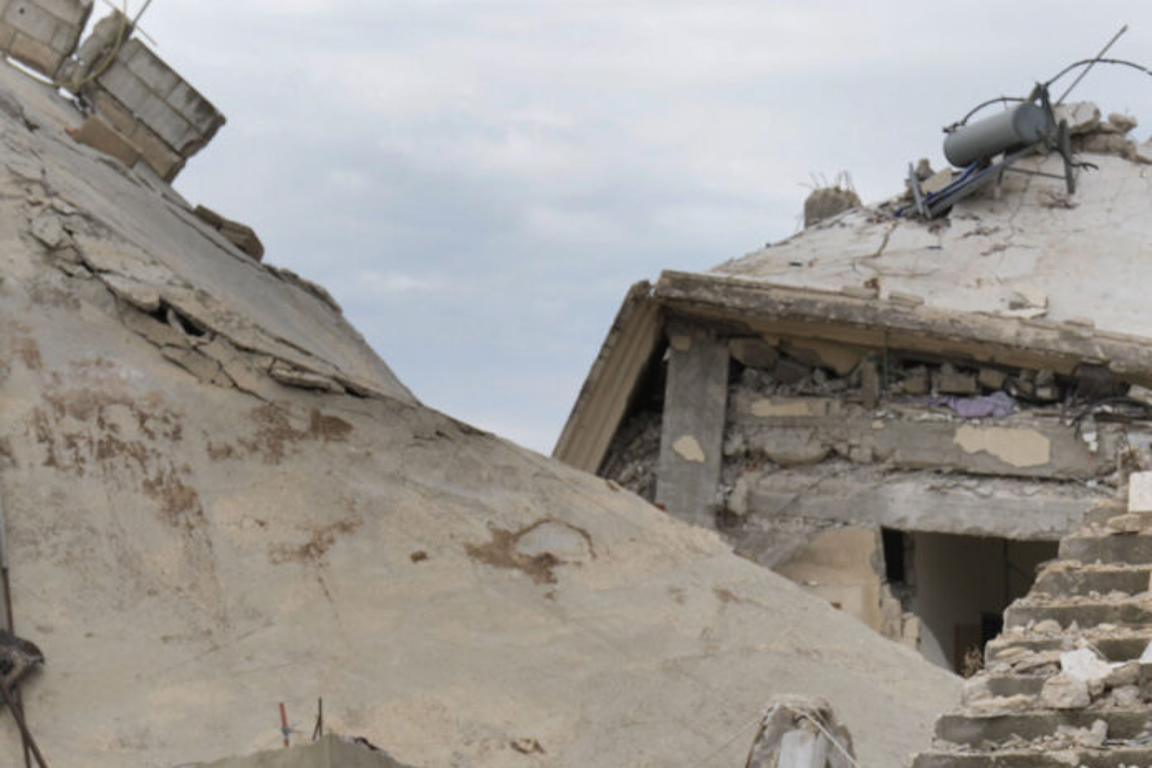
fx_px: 4000
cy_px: 1325
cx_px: 1086
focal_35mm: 125
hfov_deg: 16.1
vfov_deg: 10.4
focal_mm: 34
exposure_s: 1/250
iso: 160
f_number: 7.1
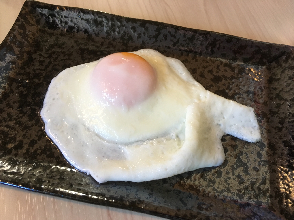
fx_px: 246
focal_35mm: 29
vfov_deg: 48.2
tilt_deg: -62.8
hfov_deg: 61.7
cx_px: 147
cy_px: 110
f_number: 2.2
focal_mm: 4.15
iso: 160
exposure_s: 1/30
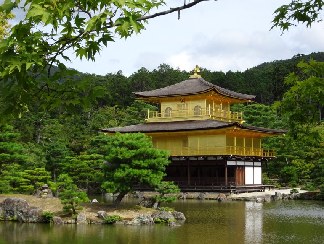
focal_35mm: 64
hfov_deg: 30.3
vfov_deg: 22.9
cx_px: 162
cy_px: 122
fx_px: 599
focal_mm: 10.95
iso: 80
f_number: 4.5
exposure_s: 1/400
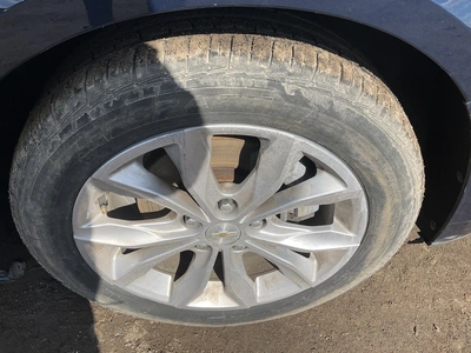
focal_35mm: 29
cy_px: 176
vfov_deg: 48.2
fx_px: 395
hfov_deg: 61.7
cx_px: 236
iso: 25
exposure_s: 1/1412
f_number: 1.8
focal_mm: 3
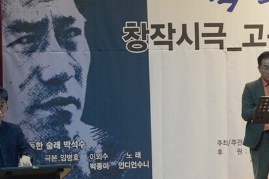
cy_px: 109
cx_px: 154
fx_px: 814
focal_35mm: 109
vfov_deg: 12.5
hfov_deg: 18.8
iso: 2500
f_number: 5.6
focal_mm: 50
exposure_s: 1/160
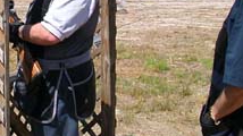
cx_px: 15
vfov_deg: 14.0
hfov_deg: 24.2
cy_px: -3
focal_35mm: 85
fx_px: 547
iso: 100
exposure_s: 1/466
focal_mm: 5.6
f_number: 4.5
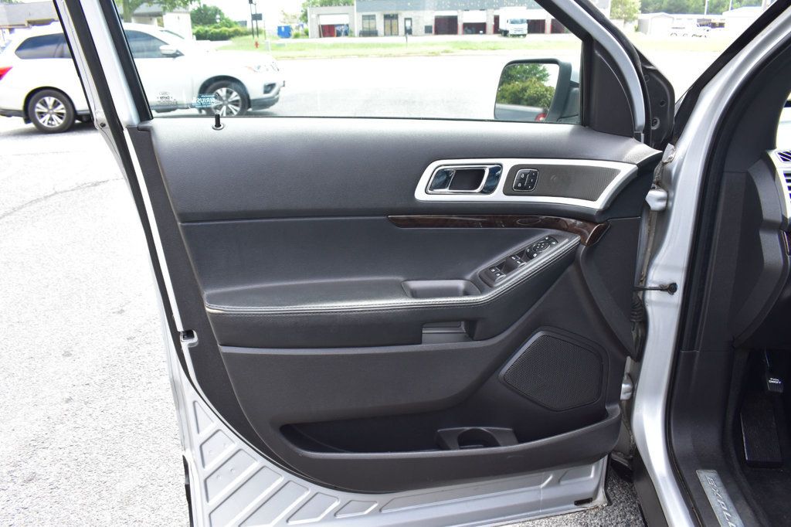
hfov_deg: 67.4
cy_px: 264
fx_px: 593
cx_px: 396
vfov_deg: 47.9
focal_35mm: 27
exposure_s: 1/125
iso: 400
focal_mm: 18
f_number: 9
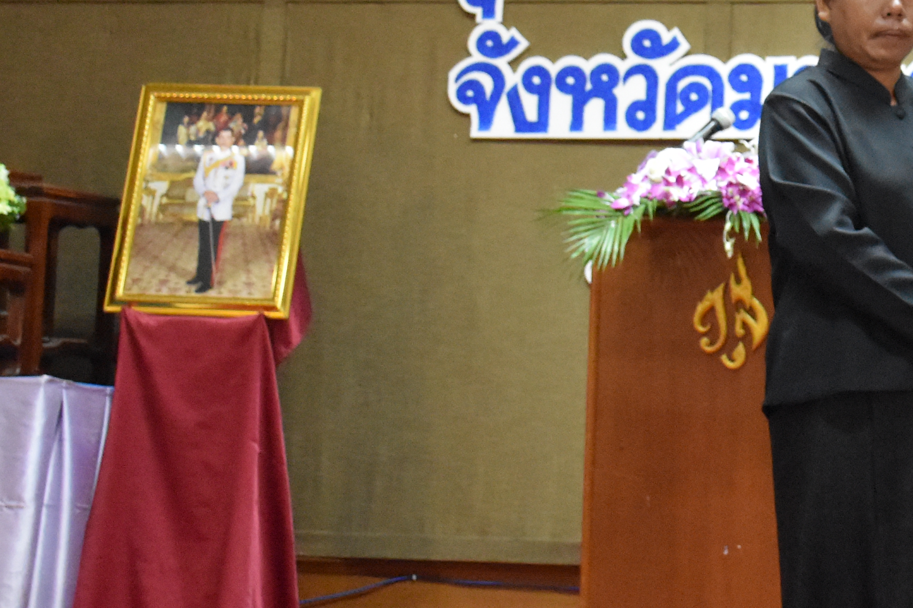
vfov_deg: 14.7
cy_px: 160
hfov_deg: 20.7
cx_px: 1032
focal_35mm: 93
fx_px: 2358
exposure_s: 1/60
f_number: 3.5
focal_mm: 22
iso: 5000
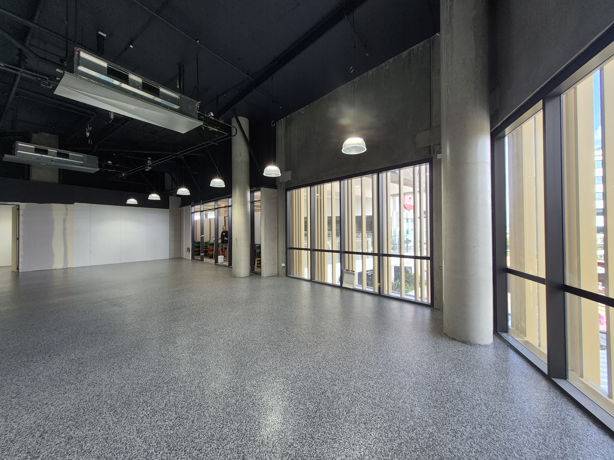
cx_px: 307
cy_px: 230
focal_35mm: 13
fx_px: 231
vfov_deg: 89.9
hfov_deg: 106.2
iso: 50
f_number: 2.2
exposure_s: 1/158
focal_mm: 1.74
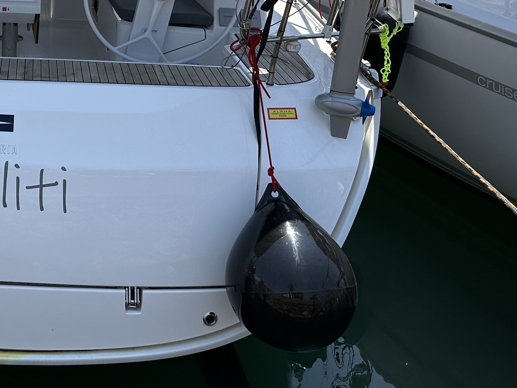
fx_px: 732
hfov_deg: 35.0
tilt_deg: -15.2
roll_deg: -0.4
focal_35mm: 49
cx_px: -8
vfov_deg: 28.1
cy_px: 13
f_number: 1.78
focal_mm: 6.86
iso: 80
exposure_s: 1/5263
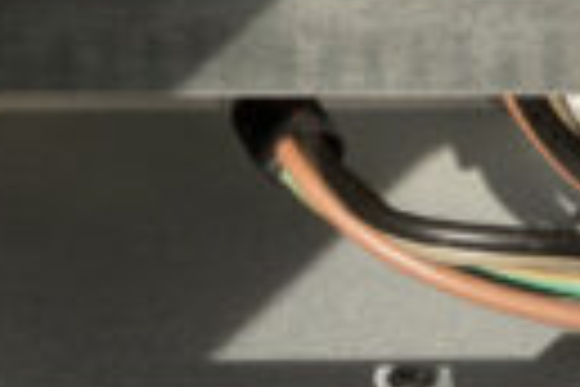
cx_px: -211
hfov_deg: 5.0
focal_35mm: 412
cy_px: -974
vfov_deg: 3.2
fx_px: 6637
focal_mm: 52
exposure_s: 1/125
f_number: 14
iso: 250
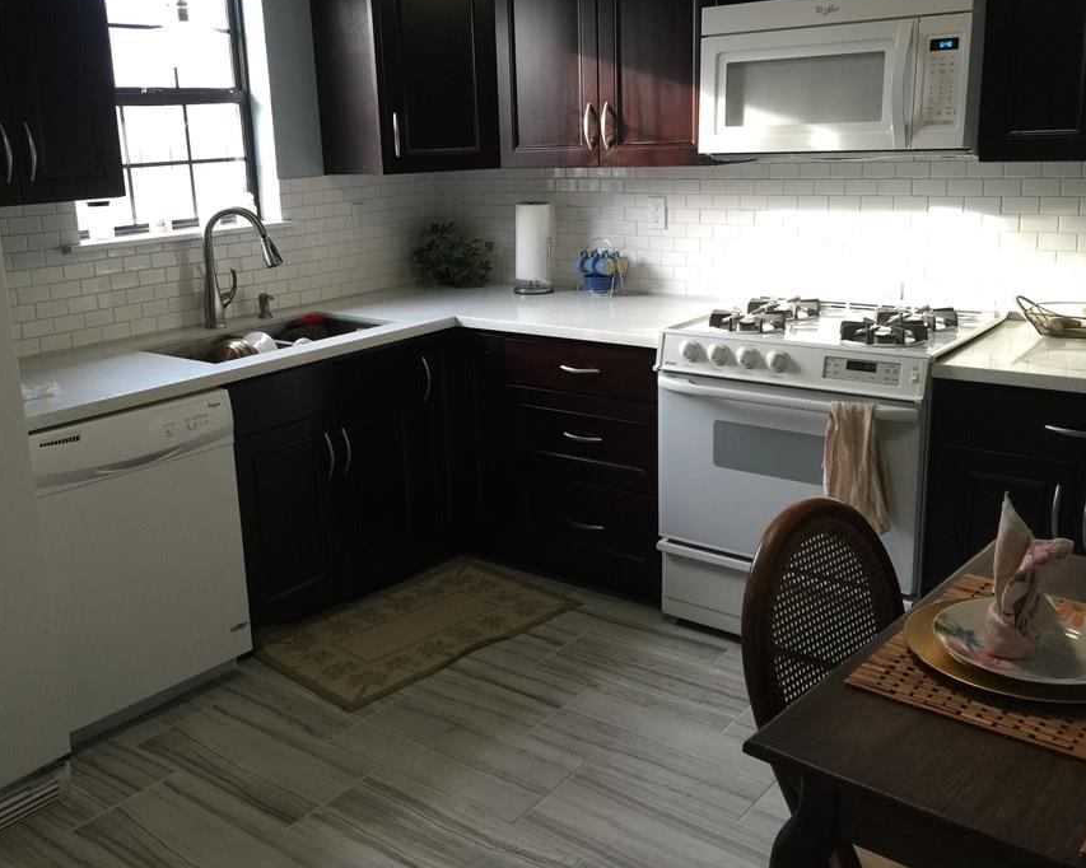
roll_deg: +1.0
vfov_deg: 43.3
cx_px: 485
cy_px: 389
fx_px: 1093
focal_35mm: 34
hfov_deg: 52.8
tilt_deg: -12.6
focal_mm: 4.15
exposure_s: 1/33
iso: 64
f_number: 2.2
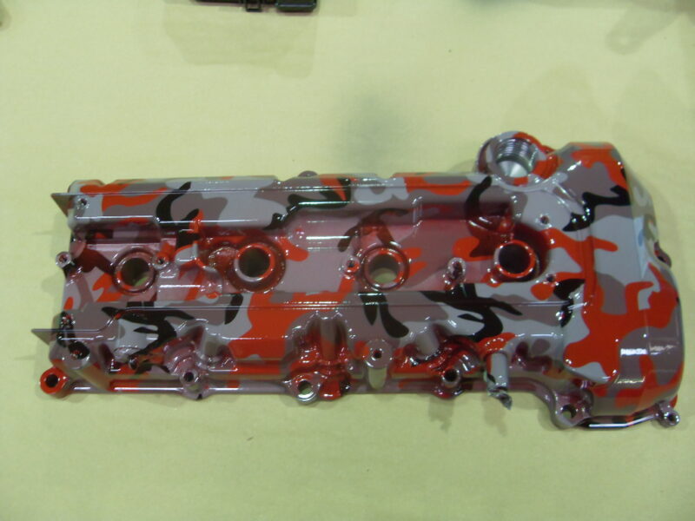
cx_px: 348
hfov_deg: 52.6
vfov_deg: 40.7
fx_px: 703
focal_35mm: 35
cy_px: 260
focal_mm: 6.3
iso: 200
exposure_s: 1/20
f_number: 2.8
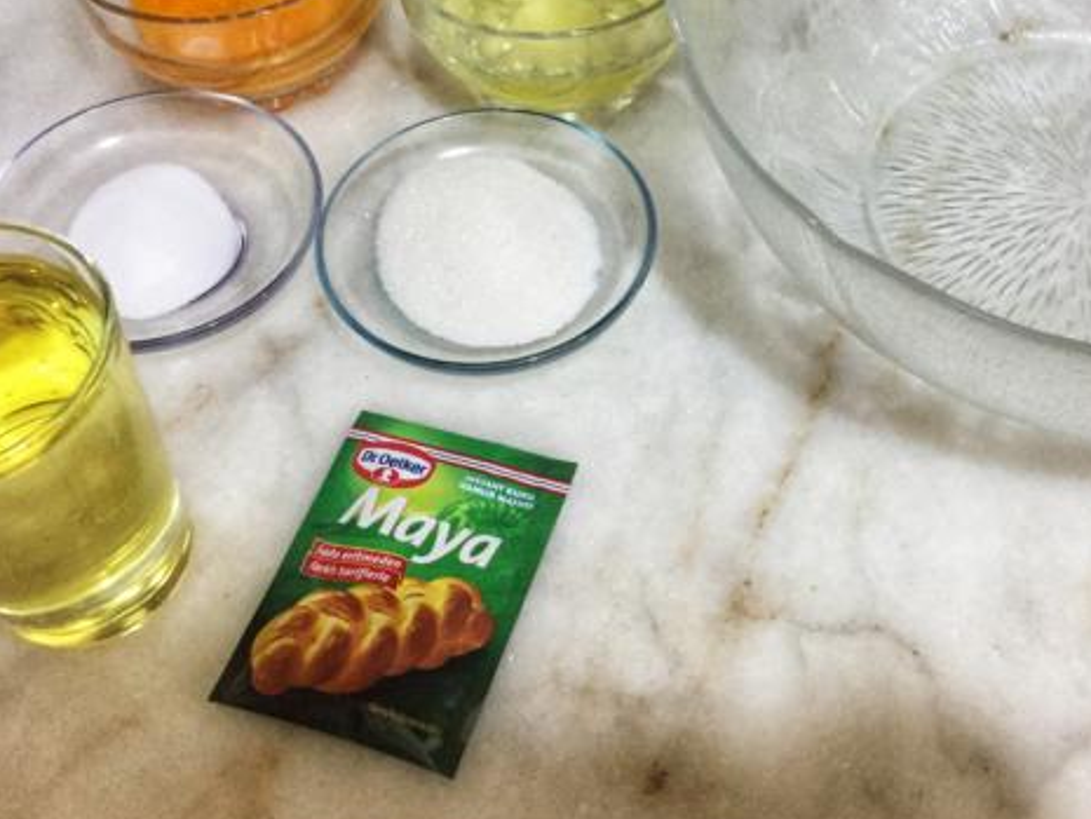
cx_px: 652
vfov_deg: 33.5
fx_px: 1356
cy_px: 326
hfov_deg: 43.6
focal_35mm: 43
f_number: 2.2
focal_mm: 4.15
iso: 250
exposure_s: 1/20
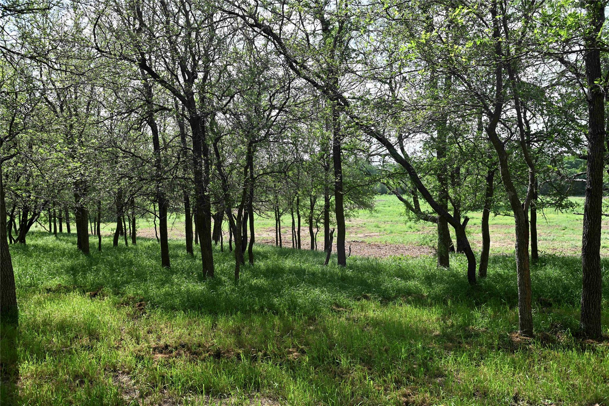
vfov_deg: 41.1
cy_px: 203
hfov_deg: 58.7
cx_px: 304
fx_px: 541
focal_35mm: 32
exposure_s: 1/800
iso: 320
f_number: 5.6
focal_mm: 32
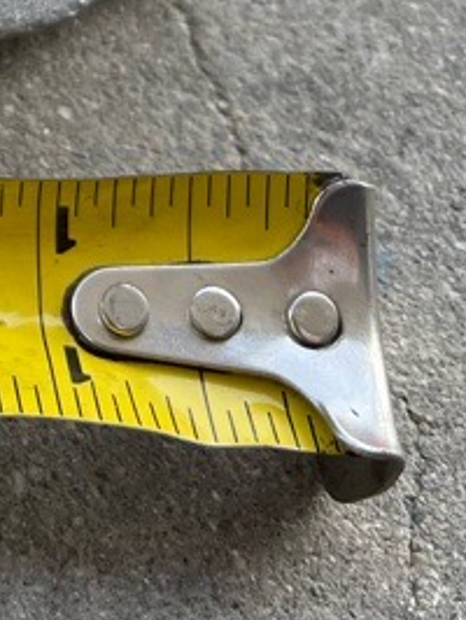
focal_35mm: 100
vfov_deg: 17.6
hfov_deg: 13.4
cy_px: -305
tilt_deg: -52.6
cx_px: -352
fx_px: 1792
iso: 32
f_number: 1.6
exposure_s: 1/472
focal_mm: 5.1
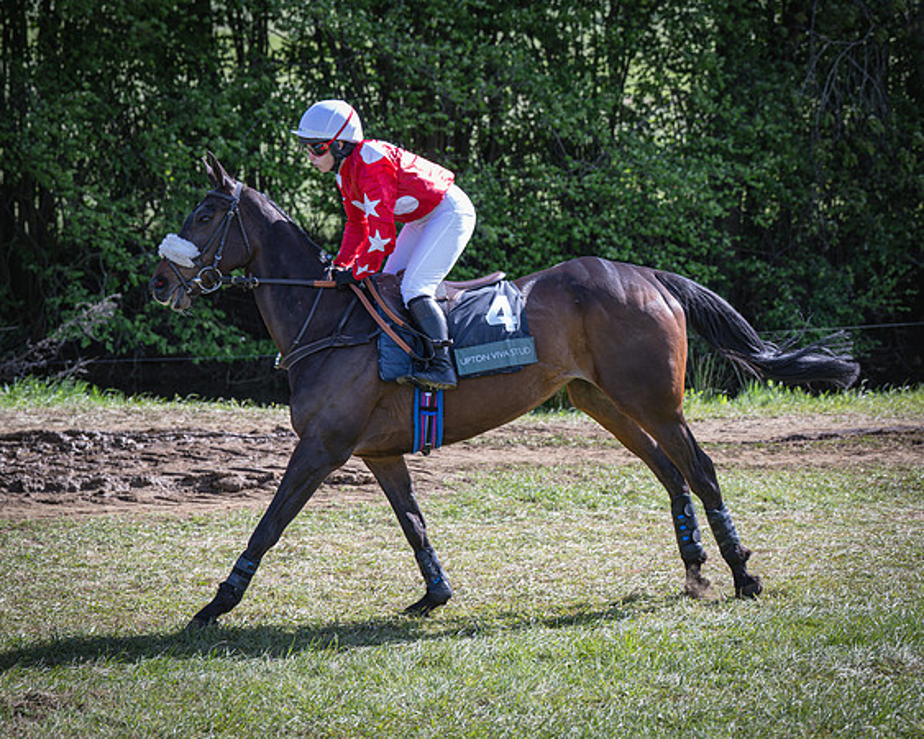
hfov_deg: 18.3
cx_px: 449
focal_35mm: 105
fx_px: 2864
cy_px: 368
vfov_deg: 14.7
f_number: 4
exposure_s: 1/800
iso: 400
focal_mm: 86
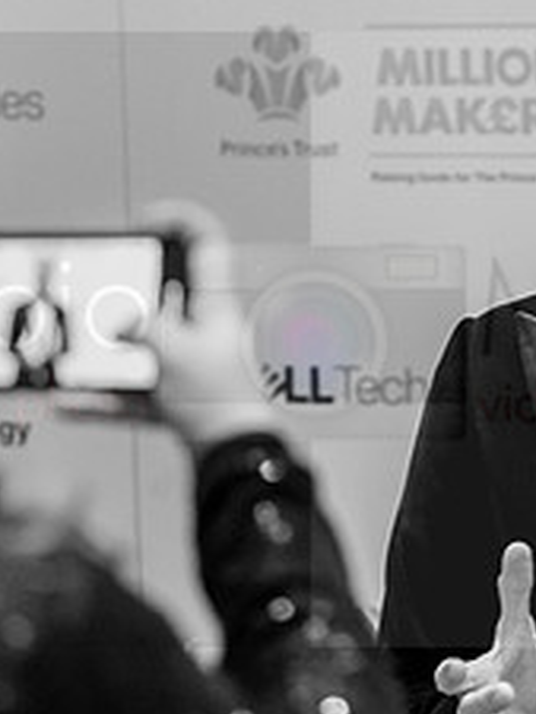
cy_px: 313
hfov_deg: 6.0
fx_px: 5074
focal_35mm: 246
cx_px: 399
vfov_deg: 8.0
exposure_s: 1/100
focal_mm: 91
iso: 5000
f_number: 2.8
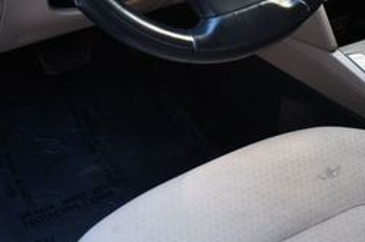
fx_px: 709
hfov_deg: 28.9
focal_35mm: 70
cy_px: -40
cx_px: 186
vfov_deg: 18.5
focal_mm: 18
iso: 640
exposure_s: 1/250
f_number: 3.5
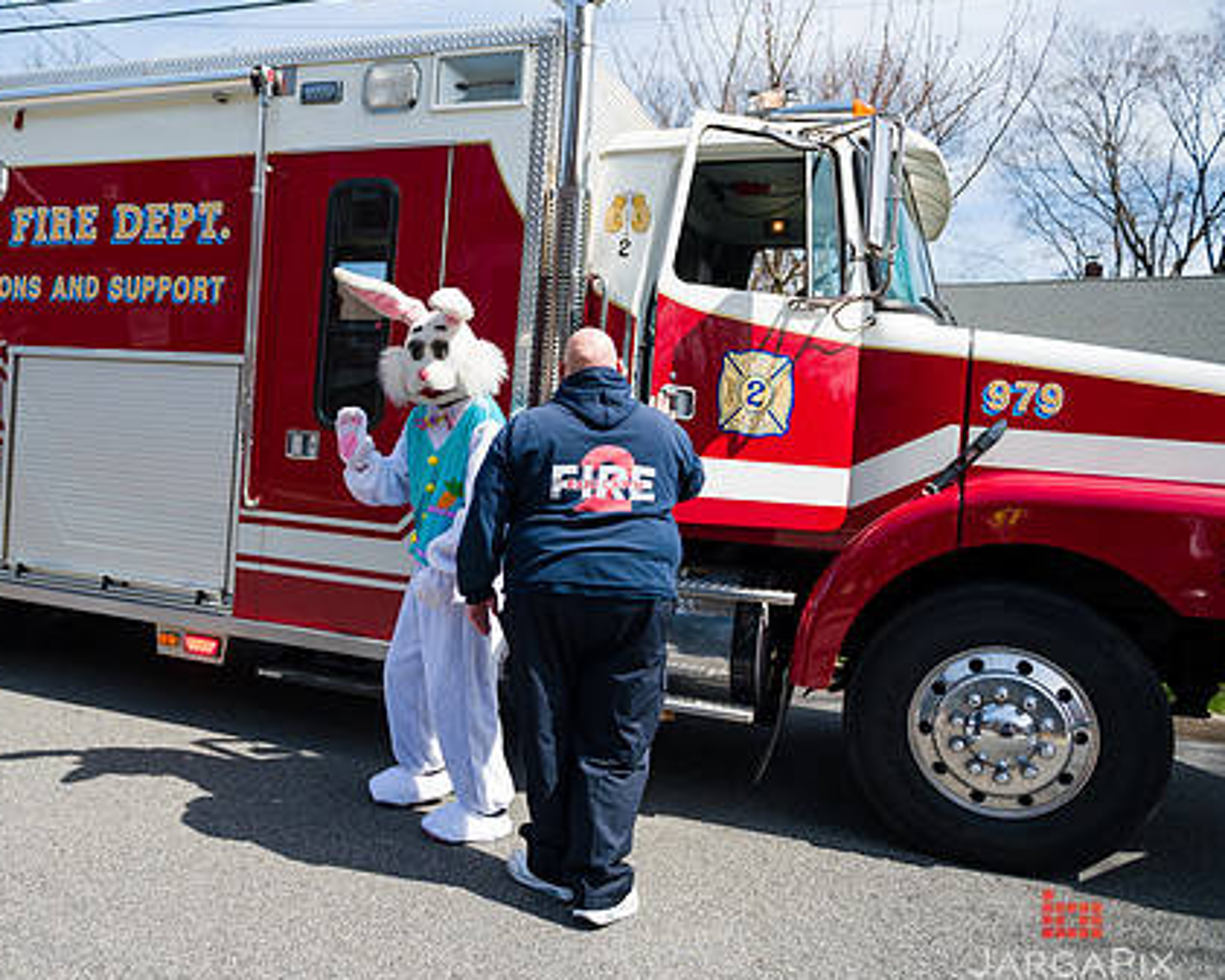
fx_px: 1124
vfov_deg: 47.1
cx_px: 404
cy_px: 480
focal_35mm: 31
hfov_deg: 55.9
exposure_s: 1/3200
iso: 200
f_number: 4
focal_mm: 24
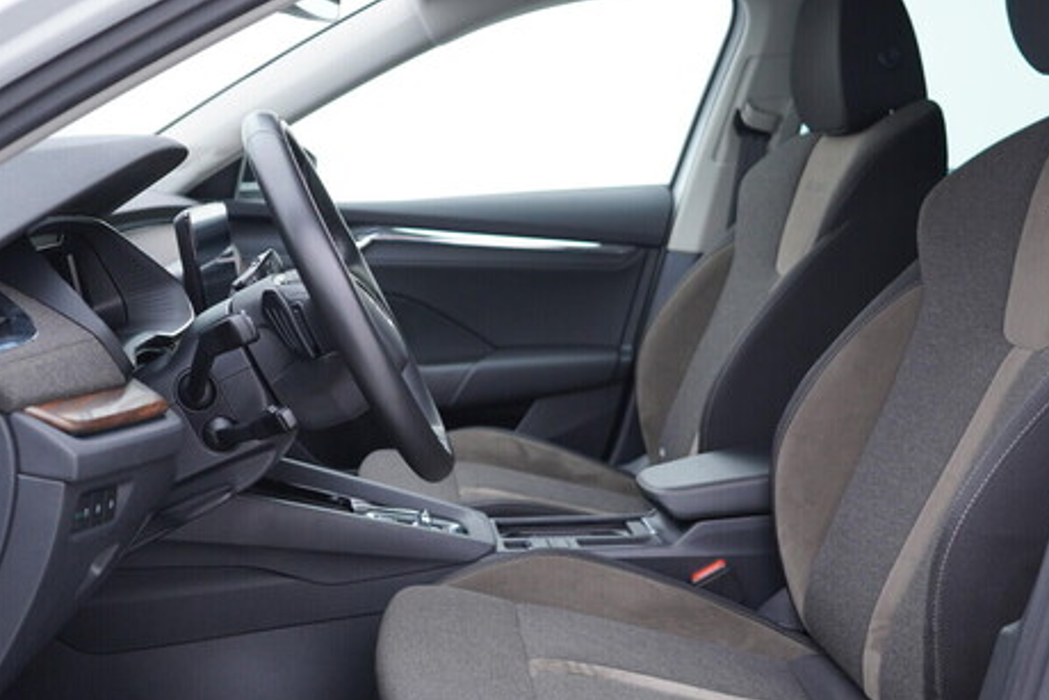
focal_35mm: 43
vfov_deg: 31.2
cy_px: 398
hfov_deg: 45.4
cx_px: 538
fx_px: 1253
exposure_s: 1/40
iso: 200
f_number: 2.8
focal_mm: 24
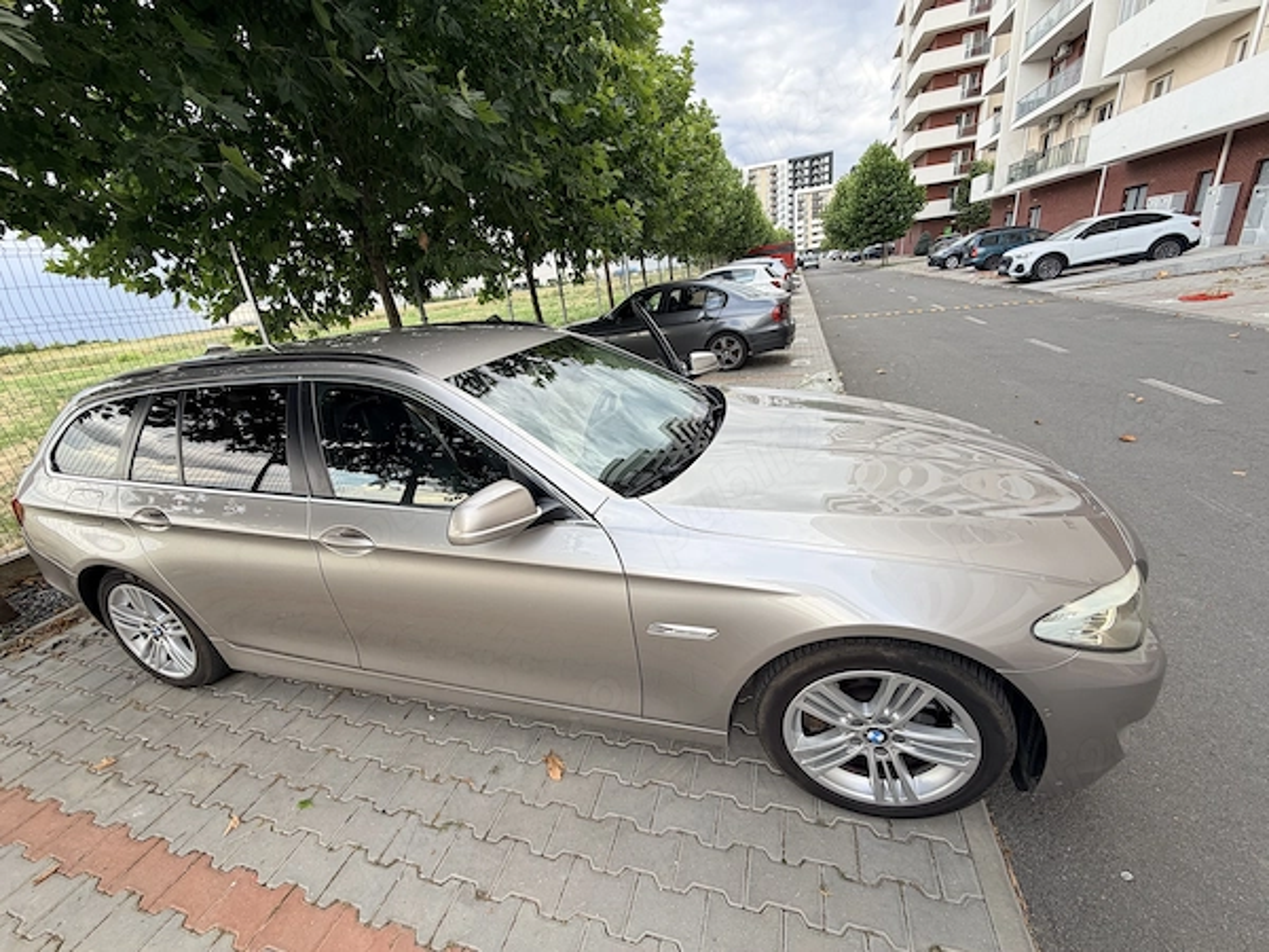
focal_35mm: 14
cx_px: 634
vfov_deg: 85.7
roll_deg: +7.5
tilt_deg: -20.8
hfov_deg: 102.1
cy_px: 476
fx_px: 513
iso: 40
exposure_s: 1/153
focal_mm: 2.22
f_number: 2.2
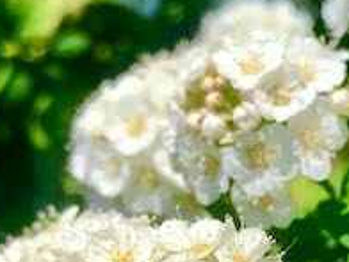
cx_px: 319
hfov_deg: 13.4
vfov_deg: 9.9
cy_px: 358
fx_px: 1472
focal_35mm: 146
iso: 20
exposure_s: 1/3300
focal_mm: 3.99
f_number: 1.8
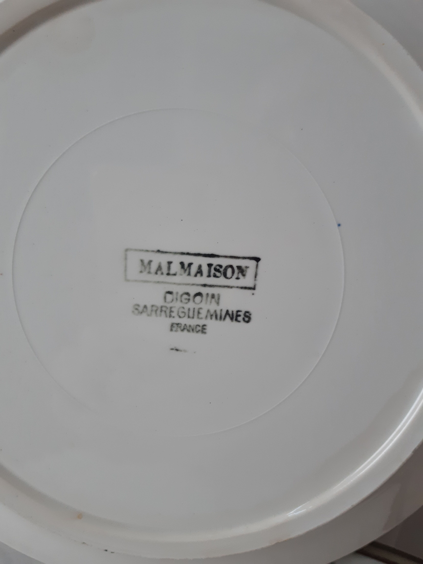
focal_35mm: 26
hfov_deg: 53.1
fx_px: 424
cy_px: 282
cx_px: 212
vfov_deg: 67.3
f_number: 1.7
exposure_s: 1/50
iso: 160
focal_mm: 3.92
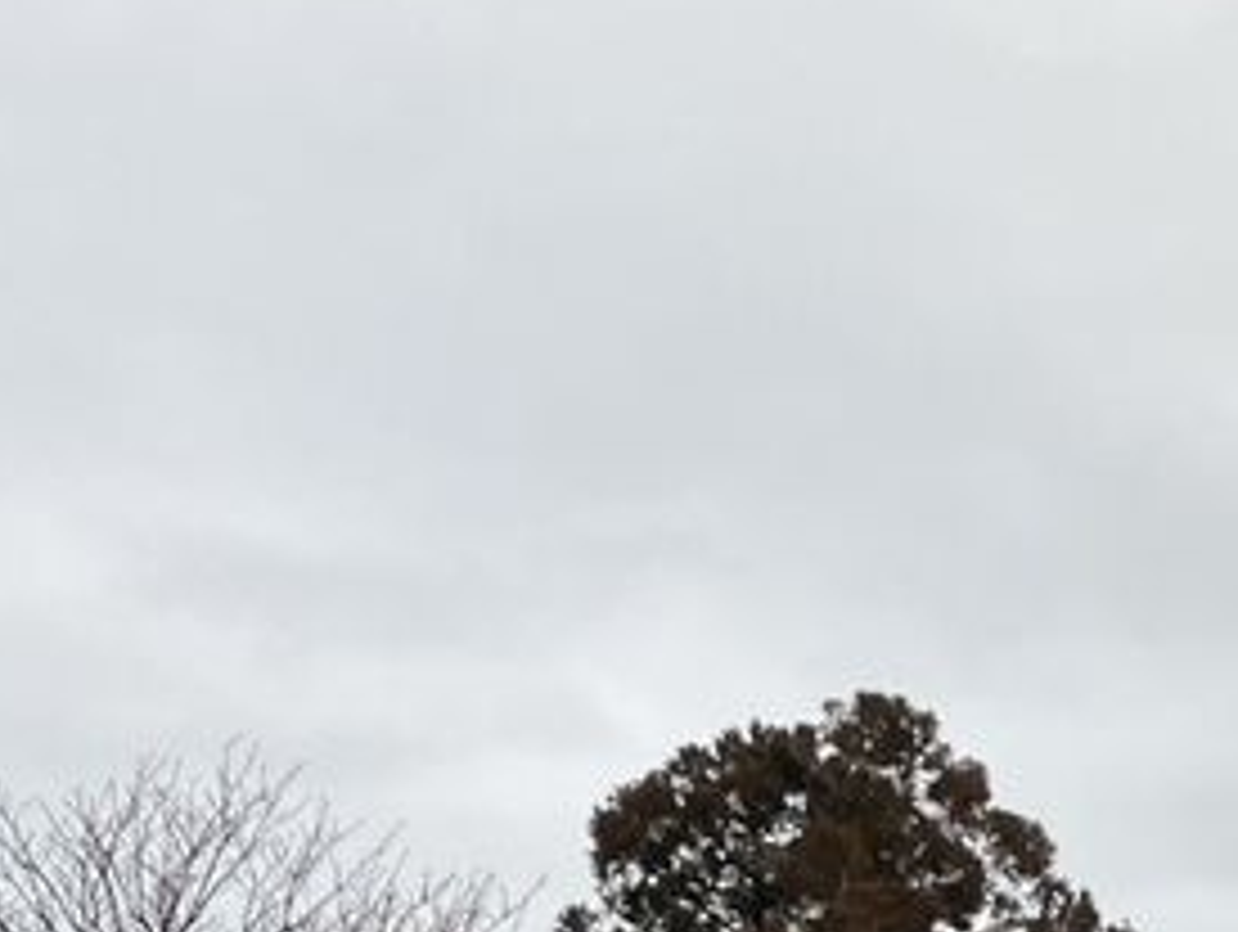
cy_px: 1819
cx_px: 1058
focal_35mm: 122
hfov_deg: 16.0
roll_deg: +0.4
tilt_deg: +1.9
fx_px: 4369
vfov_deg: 11.1
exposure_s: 1/157
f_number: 1.8
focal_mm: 3.99
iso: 25
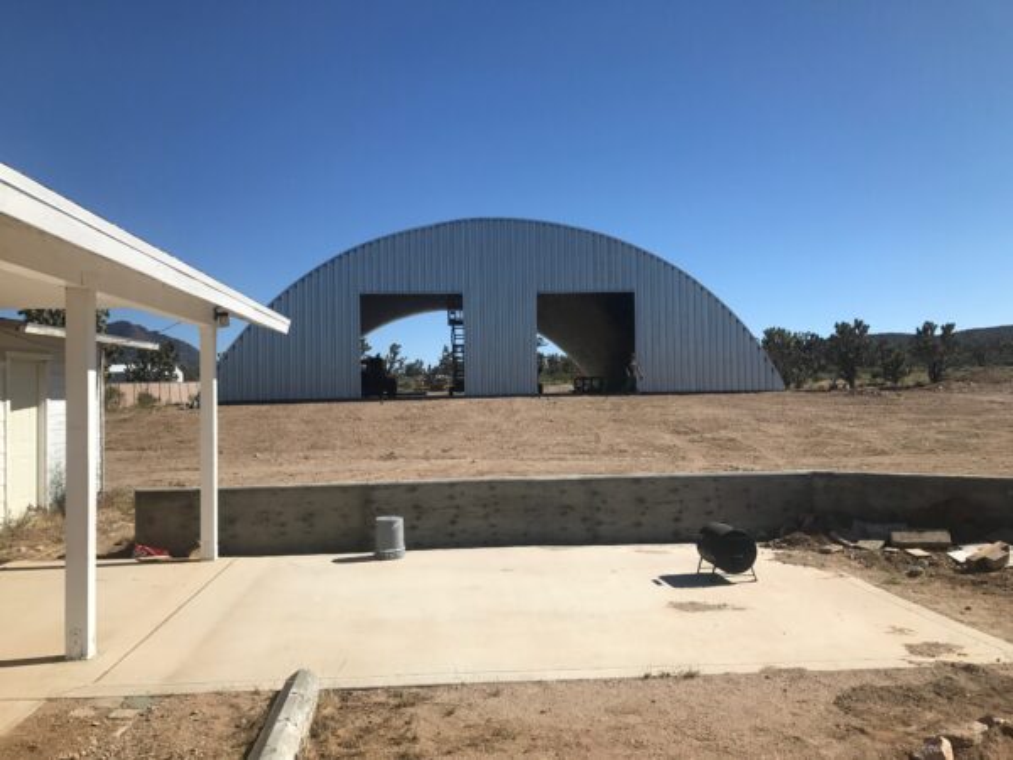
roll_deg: +0.2
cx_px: 506
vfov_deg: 49.7
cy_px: 380
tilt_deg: +2.1
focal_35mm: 28
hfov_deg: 63.4
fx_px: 819
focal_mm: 3.99
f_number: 1.8
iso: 20
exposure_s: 1/3690
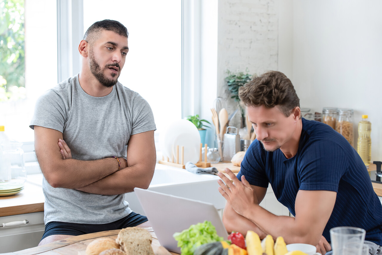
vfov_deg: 19.5
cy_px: 128
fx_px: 743
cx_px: 191
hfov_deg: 28.8
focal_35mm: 70
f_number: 4
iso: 500
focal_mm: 70
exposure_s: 1/160
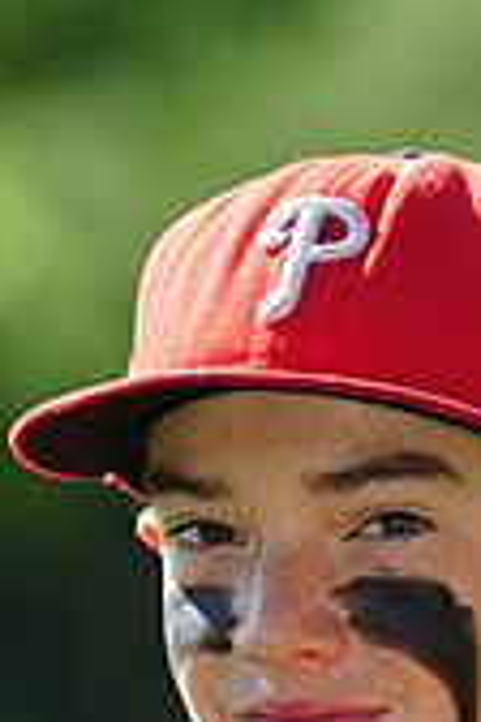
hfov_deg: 2.0
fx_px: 13848
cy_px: 860
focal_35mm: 691
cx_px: 339
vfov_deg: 3.0
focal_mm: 200
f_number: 5
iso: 200
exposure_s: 1/500
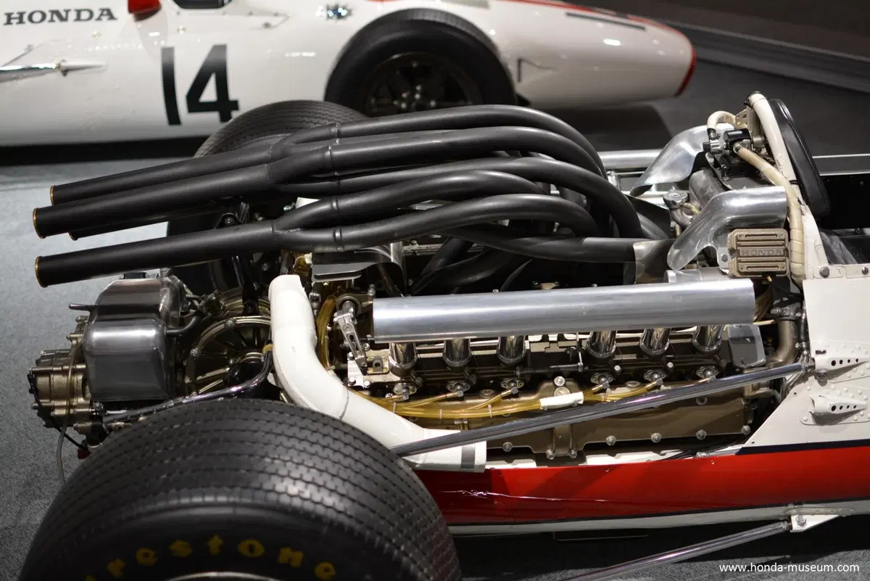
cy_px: 290
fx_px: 1269
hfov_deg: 37.8
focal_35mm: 52
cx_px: 435
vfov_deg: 25.8
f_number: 2
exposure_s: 1/60
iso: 200
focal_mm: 35
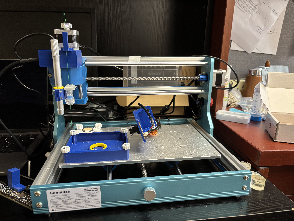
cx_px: 147
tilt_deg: -16.8
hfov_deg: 67.3
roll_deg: -0.4
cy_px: 110
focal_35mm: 26
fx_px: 221
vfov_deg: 53.1
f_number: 1.6
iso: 320
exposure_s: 1/52
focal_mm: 5.96
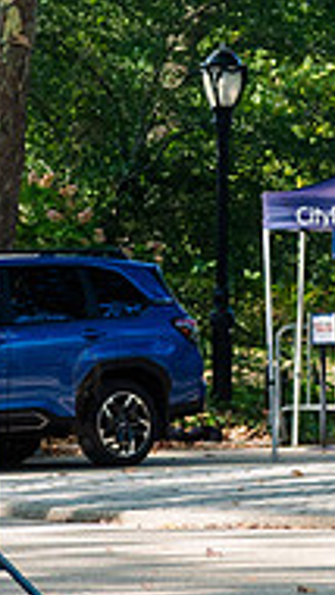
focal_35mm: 276
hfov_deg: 4.4
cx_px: 488
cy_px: 246
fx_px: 4355
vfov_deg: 7.8
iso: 1250
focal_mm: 86
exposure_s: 1/2000
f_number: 3.5
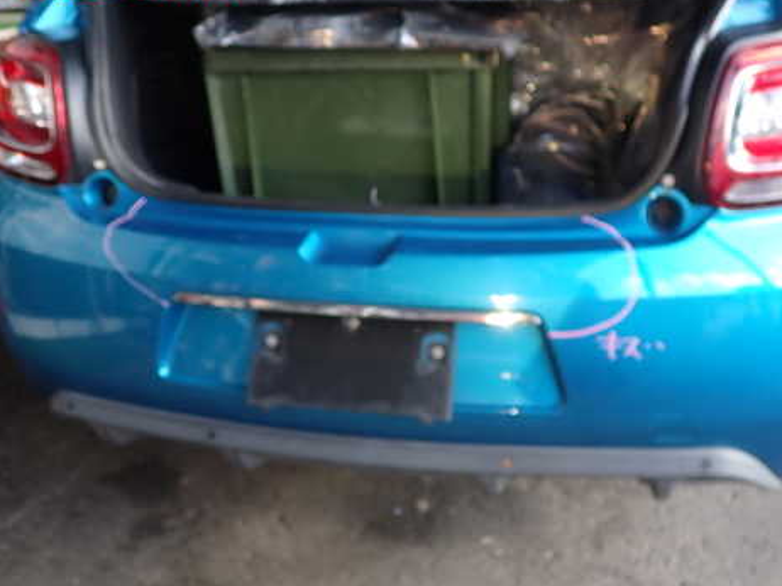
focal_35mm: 39
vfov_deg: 36.7
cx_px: 425
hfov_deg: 47.8
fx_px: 881
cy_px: 347
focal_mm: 5.4
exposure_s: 1/100
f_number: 2.3
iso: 100
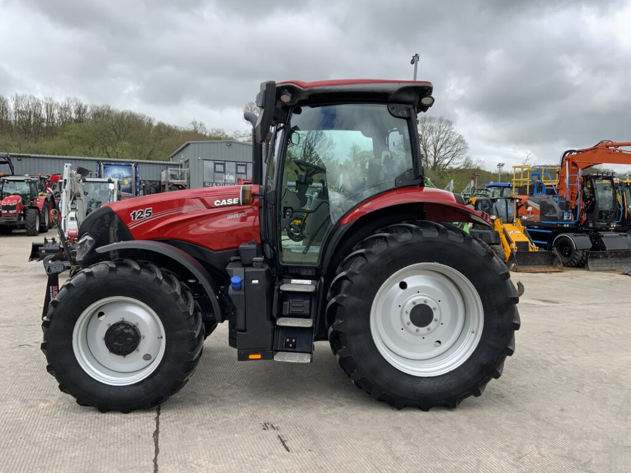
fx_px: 529
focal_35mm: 29
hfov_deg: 61.7
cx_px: 316
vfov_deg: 48.2
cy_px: 236
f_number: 1.8
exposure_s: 1/962
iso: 16
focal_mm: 3
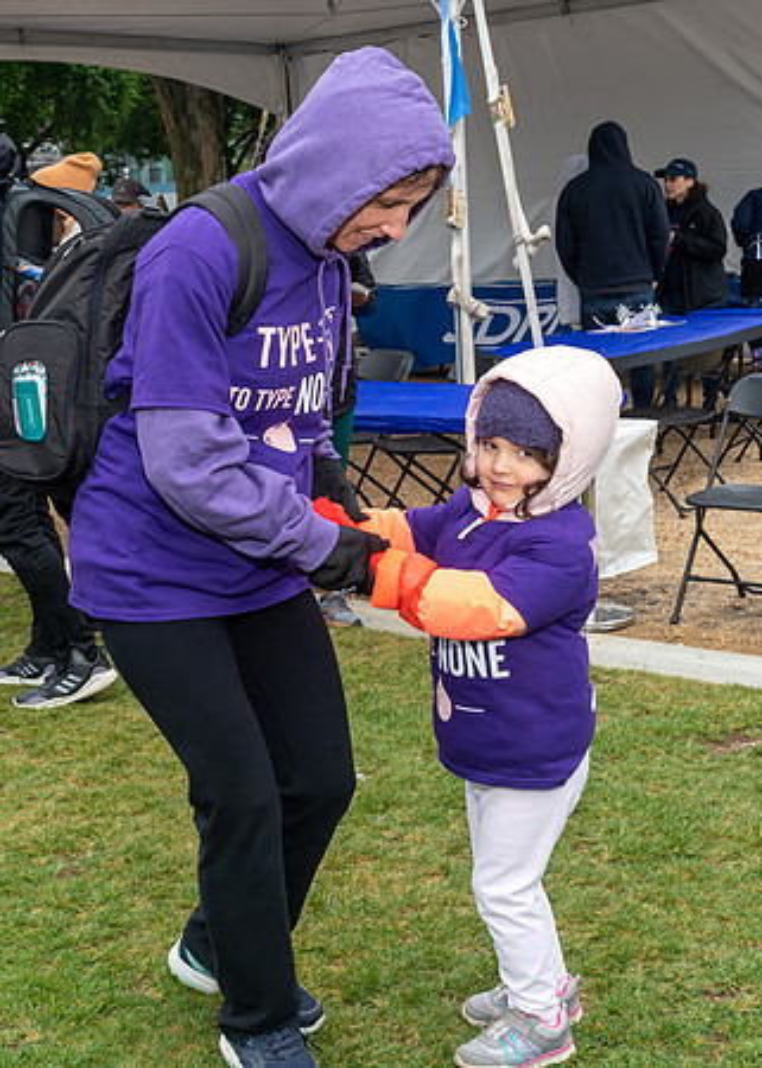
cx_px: 329
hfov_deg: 27.2
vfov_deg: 37.5
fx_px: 1575
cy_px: 495
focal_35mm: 52
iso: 250
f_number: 7.1
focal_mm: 22
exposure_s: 1/250
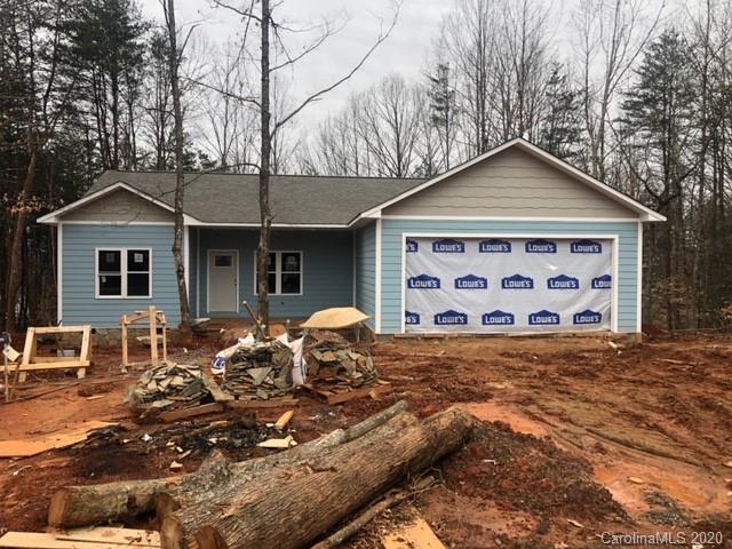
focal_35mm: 28
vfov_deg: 49.7
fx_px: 592
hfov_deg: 63.4
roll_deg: -0.6
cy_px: 274
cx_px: 366
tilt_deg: -1.2
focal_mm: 3.99
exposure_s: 1/120
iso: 25
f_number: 1.8
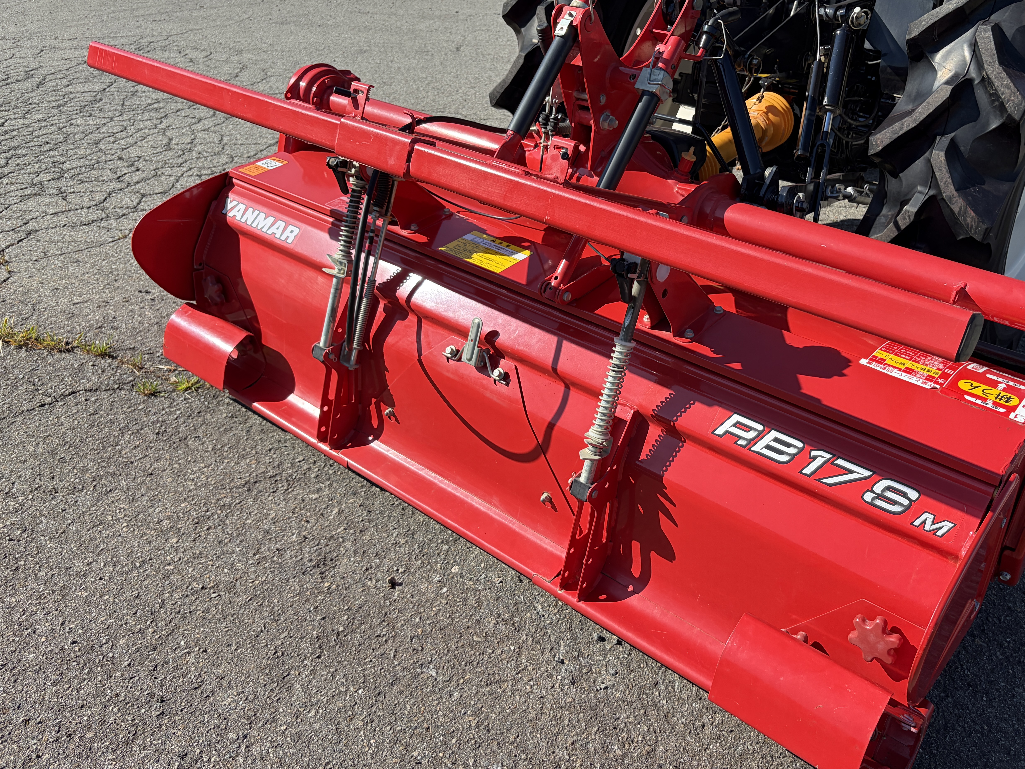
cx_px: 588
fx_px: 888
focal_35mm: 30
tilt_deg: -27.2
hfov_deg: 59.7
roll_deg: -2.2
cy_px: 349
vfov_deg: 46.7
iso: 50
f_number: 1.6
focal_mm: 5.96
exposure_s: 1/2141
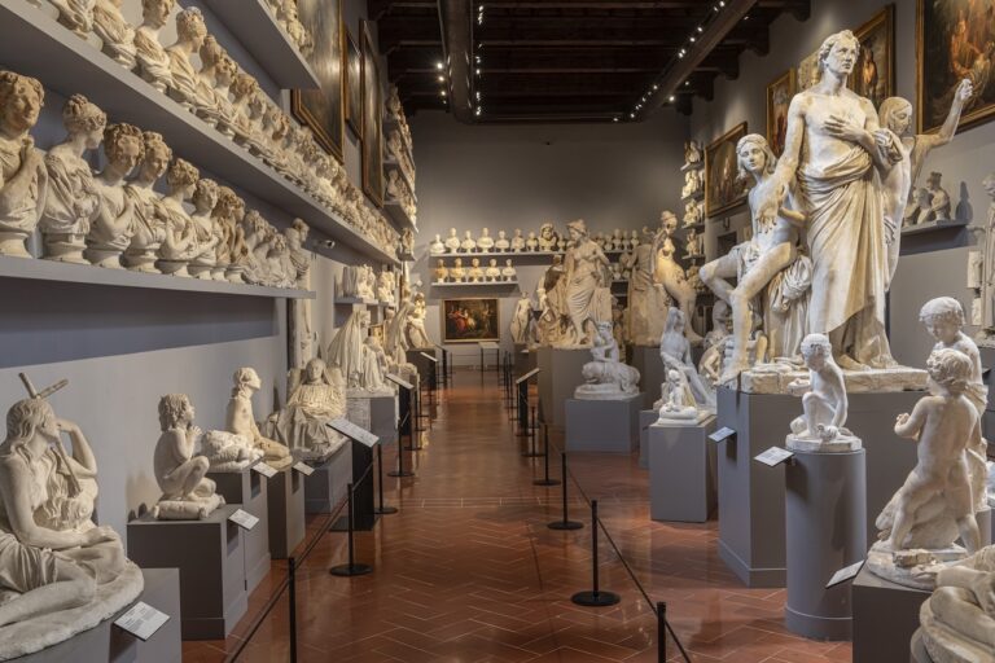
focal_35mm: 35
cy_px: 332
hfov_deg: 54.4
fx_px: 967
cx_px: 498
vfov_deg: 37.9
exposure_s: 2
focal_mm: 35
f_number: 16
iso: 100
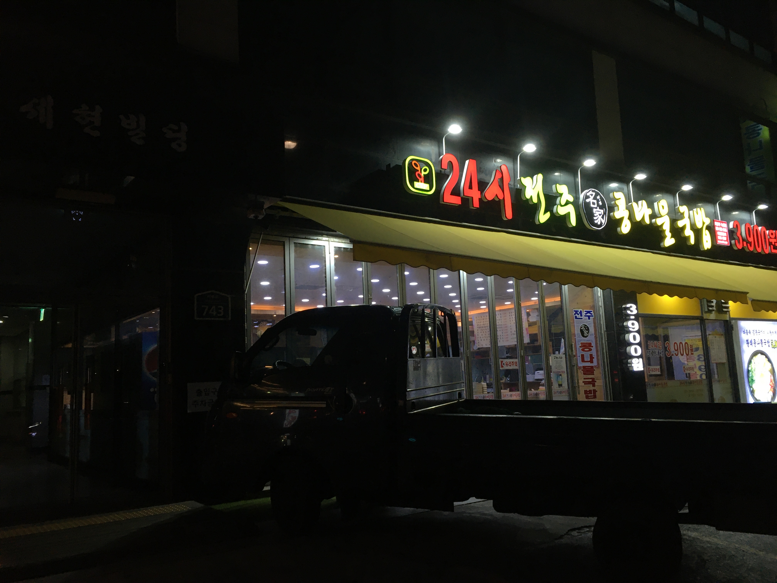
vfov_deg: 48.2
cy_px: 292
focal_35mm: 29
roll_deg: +2.3
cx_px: 388
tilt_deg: +6.8
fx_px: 651
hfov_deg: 61.7
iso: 40
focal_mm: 4.15
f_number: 2.2
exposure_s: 1/30
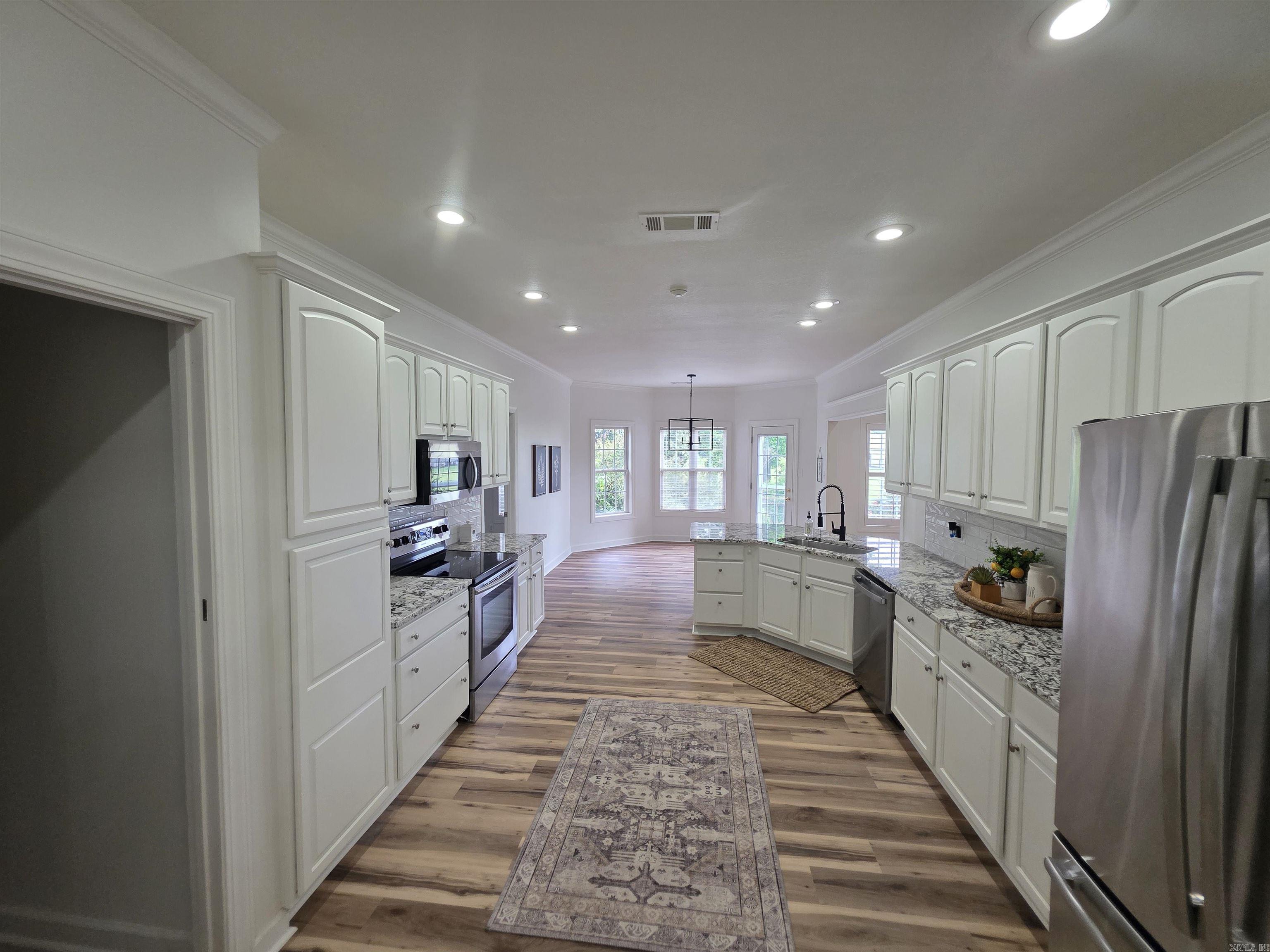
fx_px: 477
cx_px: 635
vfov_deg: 89.9
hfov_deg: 106.2
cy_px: 476
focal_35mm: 13
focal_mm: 2.2
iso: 200
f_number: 1.9
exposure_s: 1/120
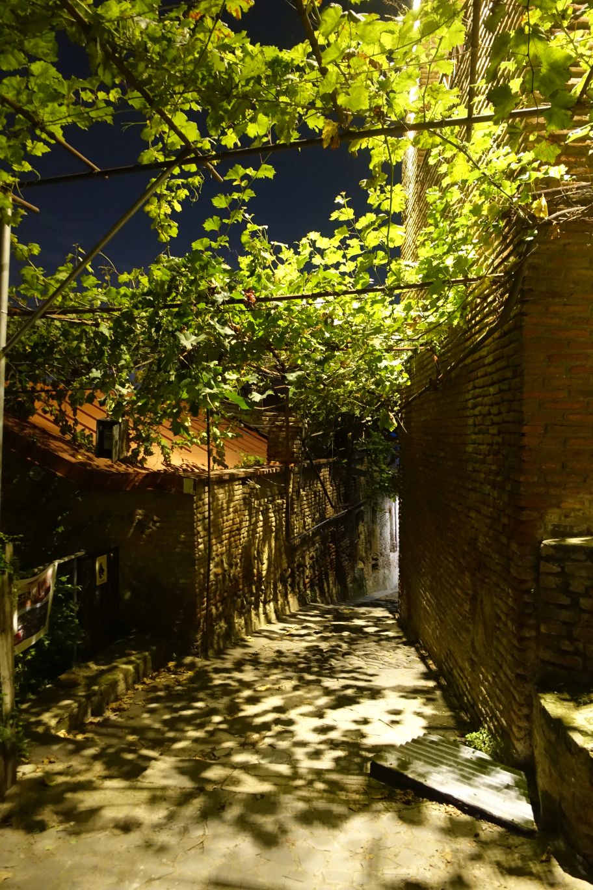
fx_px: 667
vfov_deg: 67.4
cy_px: 445
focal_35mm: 27
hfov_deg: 47.9
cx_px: 296
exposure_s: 1/6
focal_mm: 9.91
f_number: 2.2
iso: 1600
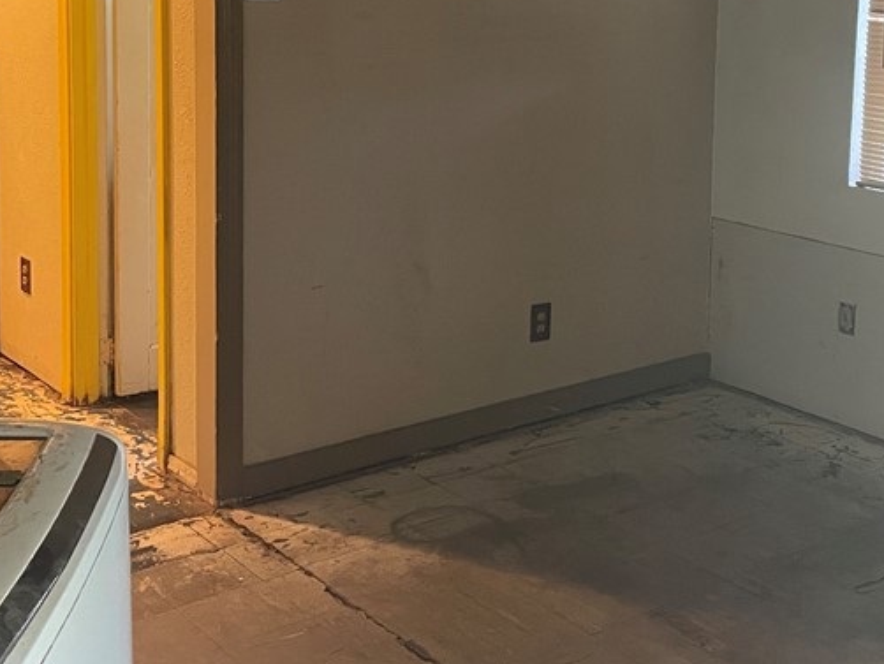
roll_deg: -0.5
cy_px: 143
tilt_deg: -6.9
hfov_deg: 36.0
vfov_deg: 27.1
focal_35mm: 53
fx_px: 1354
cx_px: 523
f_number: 1.6
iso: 500
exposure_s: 1/40
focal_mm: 4.2
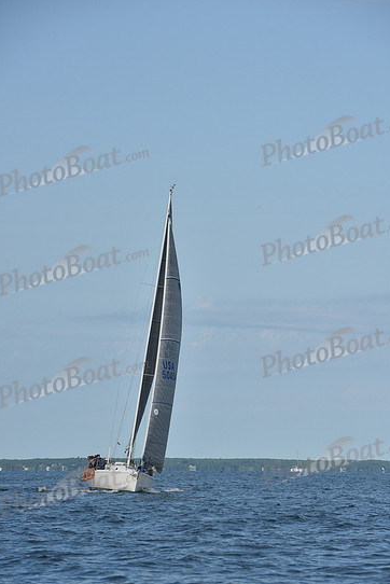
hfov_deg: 6.4
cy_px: 309
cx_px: 205
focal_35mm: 214
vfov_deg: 9.6
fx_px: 3473
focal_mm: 200
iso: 320
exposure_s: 1/1000
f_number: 10
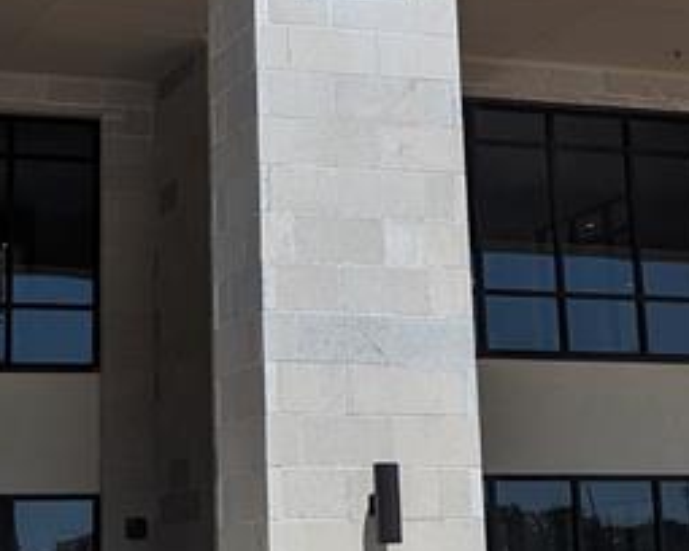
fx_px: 1917
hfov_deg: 20.3
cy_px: 92
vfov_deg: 16.2
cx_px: 224
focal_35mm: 94
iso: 48
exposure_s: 1/2217
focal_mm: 6.81
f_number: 1.85
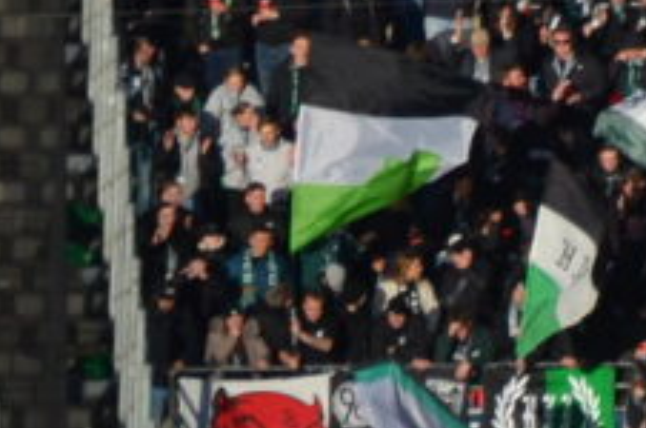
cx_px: 1775
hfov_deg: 1.8
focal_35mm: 1116
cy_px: -936
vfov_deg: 1.2
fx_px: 19989
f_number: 7.1
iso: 200
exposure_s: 1/800
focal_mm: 105
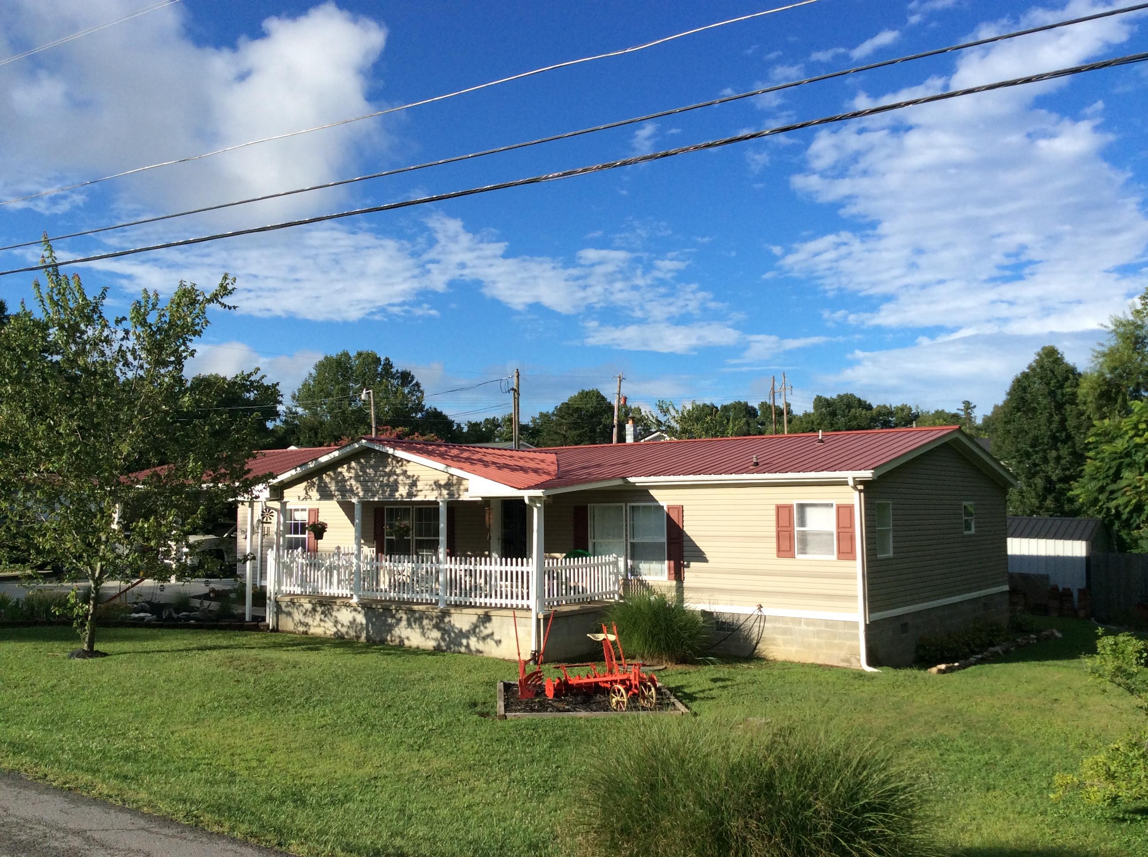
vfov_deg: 42.8
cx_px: 574
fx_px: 1093
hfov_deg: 55.4
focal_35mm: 33
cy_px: 428
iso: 32
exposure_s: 1/1431
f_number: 2.4
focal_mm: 3.3
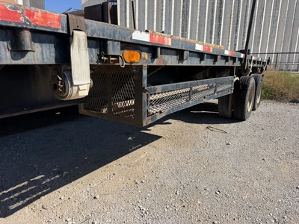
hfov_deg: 71.6
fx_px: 207
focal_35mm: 24
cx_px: 150
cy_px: 112
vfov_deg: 56.8
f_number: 1.78
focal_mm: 6.76
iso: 80
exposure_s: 1/4167
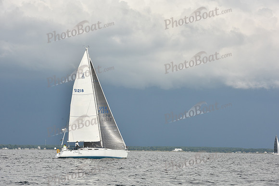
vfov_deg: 12.5
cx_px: 140
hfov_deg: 18.6
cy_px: 93
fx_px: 853
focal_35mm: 110
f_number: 10
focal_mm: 110
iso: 250
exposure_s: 1/1250
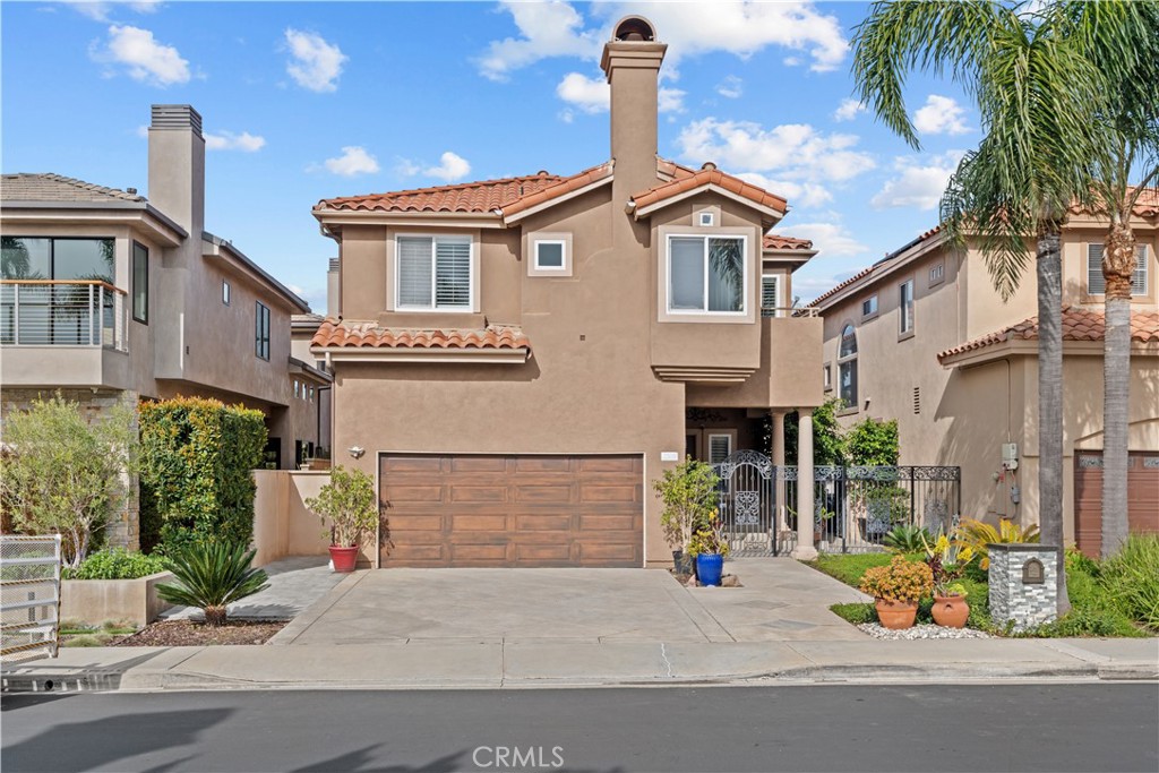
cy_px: 386
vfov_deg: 38.9
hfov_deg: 55.8
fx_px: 1095
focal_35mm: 34
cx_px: 580
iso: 320
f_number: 9
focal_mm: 34
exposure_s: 1/200
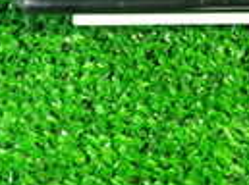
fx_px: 1004
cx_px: 255
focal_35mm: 140
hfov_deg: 13.9
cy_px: -210
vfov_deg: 9.7
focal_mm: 5.4
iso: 800
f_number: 2.3
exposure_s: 1/20
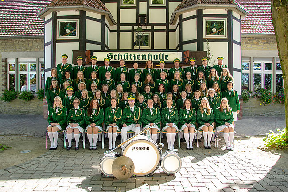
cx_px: 144
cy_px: 96
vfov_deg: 48.0
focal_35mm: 27
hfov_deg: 67.4
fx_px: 216
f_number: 5
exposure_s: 1/125
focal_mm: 18
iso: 200
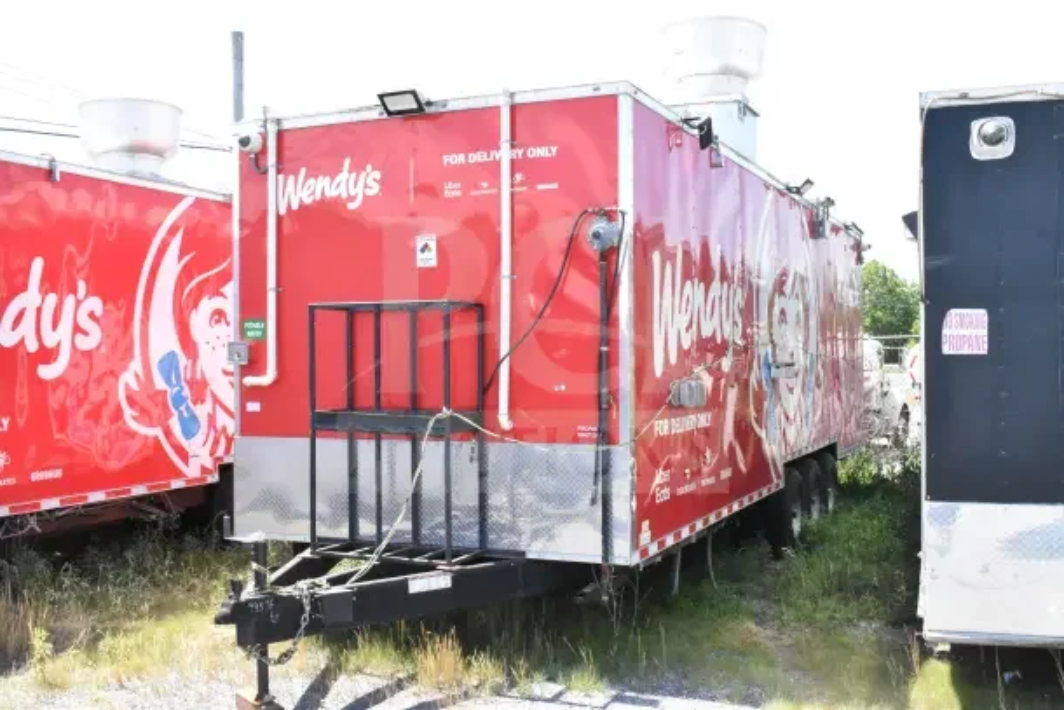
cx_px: 532
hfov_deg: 51.3
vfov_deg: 35.5
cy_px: 355
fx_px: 1109
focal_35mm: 38
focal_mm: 25
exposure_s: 1/1000
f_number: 16
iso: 6400
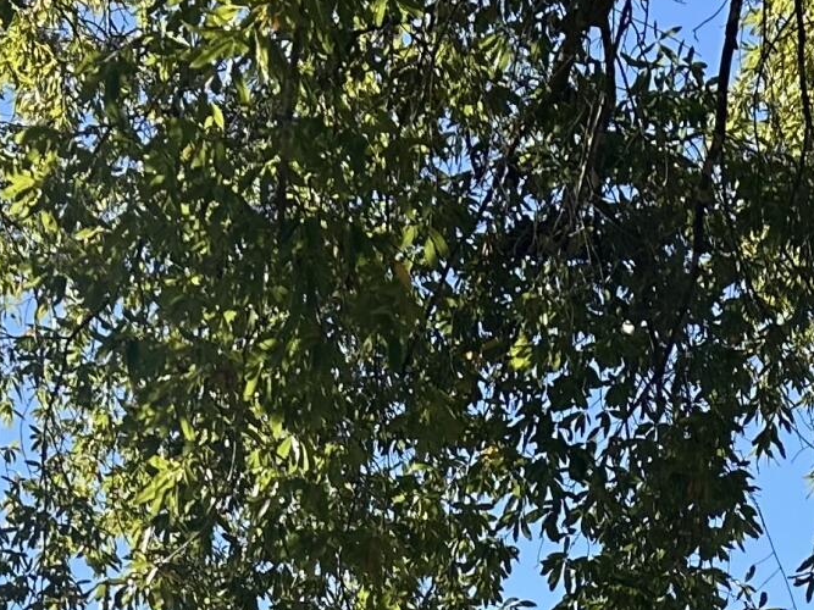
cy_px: 1325
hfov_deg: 18.2
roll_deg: +0.4
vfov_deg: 11.8
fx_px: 2539
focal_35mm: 108
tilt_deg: +1.9
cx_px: 531
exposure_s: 1/1845
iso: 80
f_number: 1.78
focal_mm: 6.86
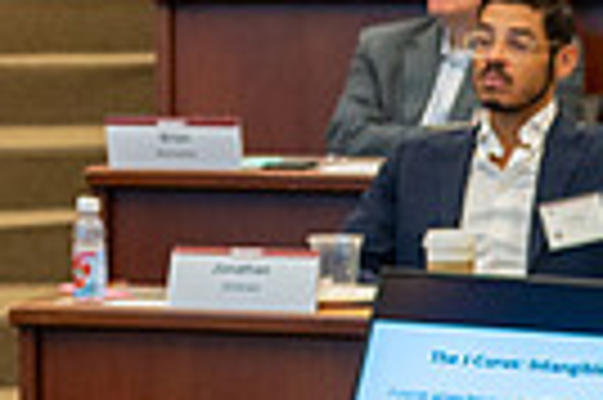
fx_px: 5069
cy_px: -85
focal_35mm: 303
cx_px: -356
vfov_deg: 4.5
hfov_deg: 6.7
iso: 1250
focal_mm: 70
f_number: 4
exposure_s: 1/100
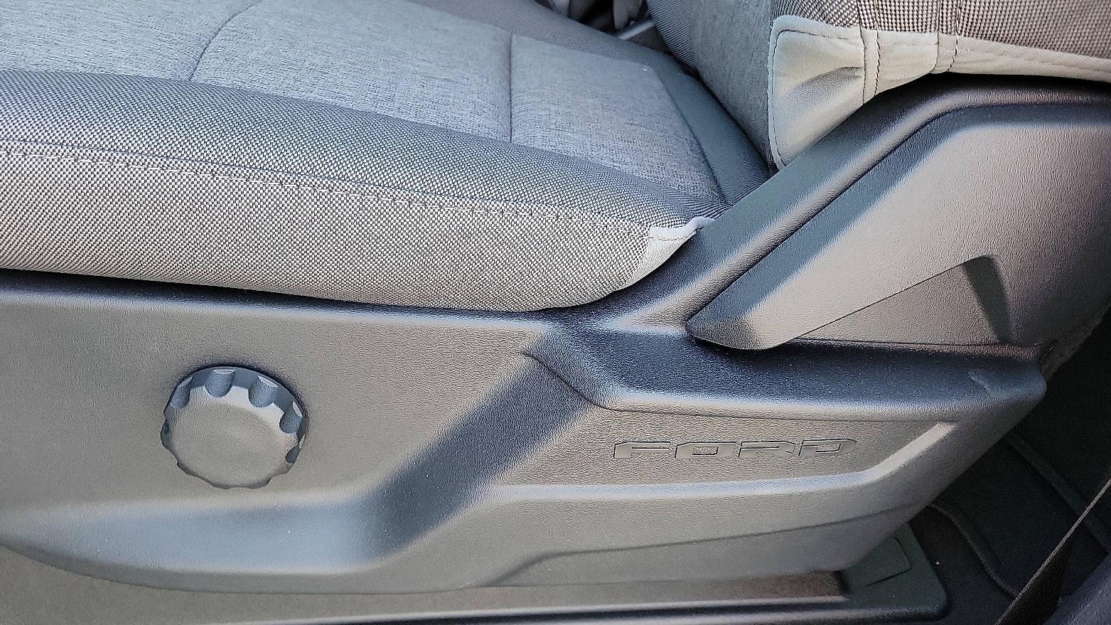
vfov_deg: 40.1
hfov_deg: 66.1
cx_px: 559
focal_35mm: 29
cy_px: 358
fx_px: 854
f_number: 1.8
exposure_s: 1/59.2
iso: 94
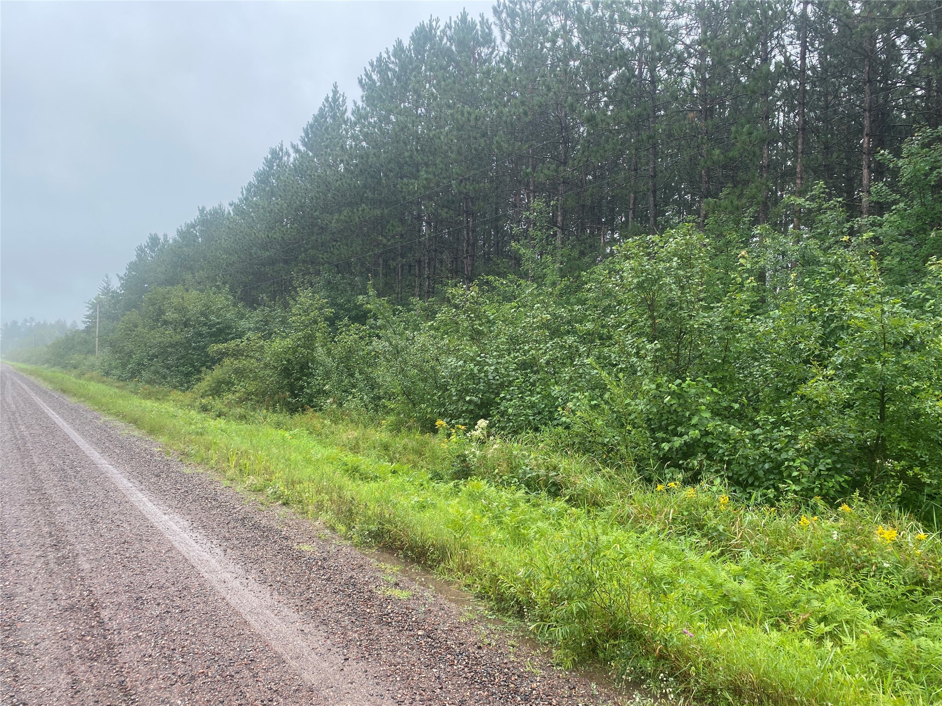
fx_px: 708
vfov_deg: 53.1
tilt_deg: +0.8
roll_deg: -1.8
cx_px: 471
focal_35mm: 26
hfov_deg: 67.3
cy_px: 353
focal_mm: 4.25
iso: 32
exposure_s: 1/122
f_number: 1.8
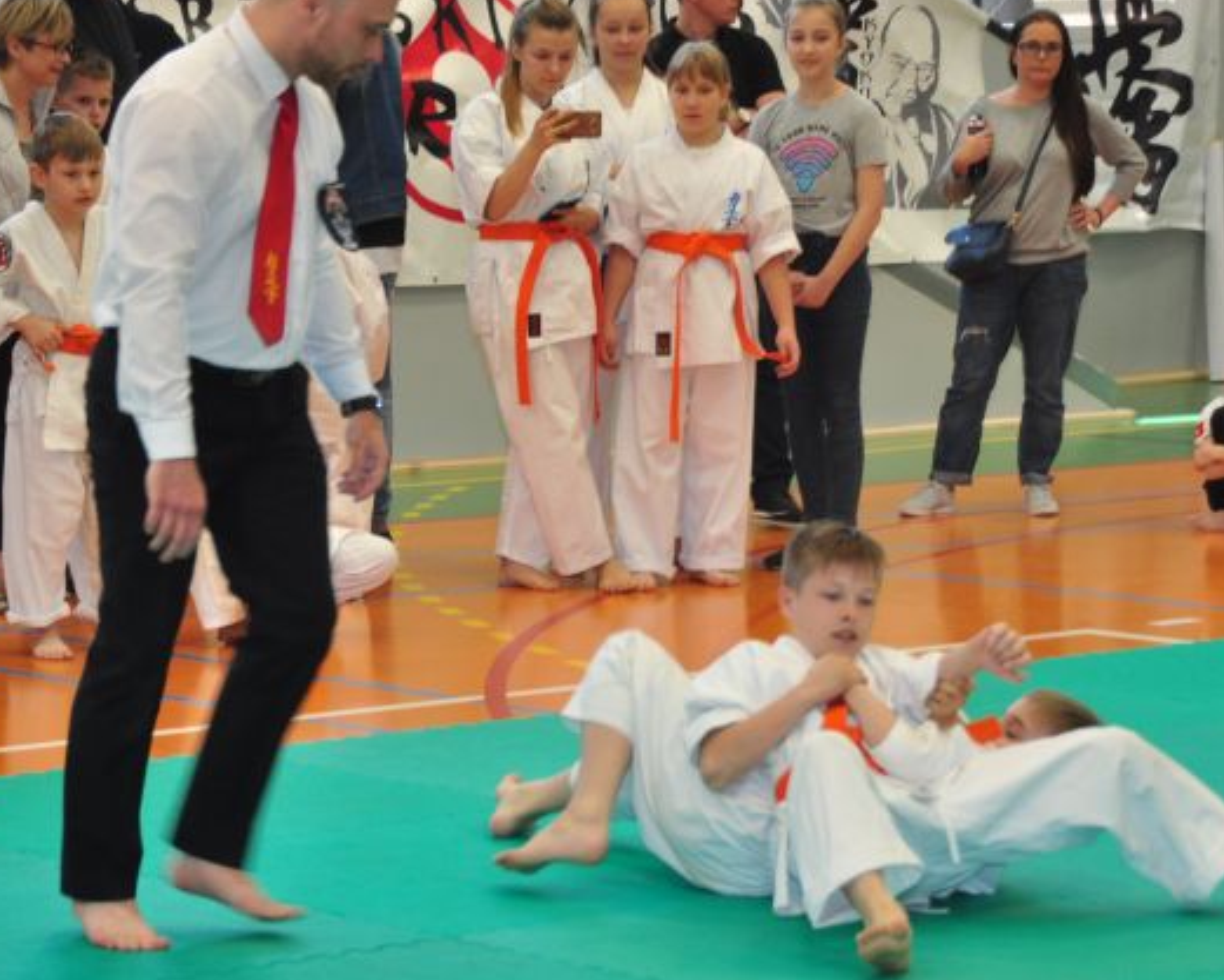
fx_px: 5471
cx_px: 608
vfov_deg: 10.2
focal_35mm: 151
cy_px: 572
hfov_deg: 12.8
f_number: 5
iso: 500
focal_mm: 70
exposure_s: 1/80
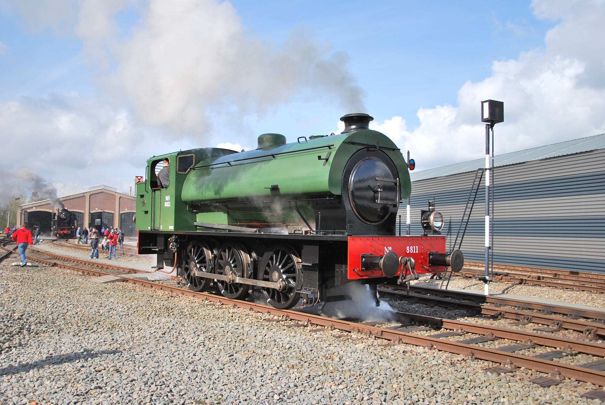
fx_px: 555
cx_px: 302
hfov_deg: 57.2
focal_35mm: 33
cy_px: 202
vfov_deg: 40.1
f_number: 4
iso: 160
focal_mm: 22
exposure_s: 1/1000
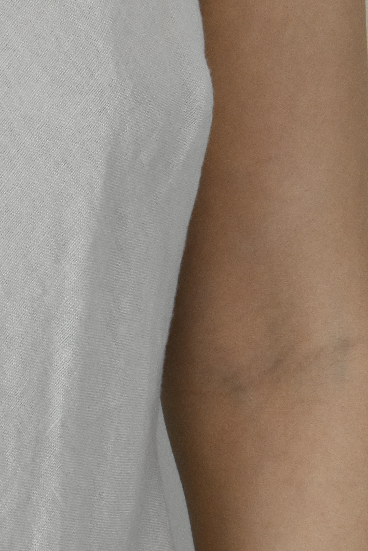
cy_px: -65
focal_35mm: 228
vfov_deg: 8.9
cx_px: -61
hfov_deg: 6.0
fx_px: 3501
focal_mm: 55
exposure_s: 1/100
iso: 1600
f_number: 16
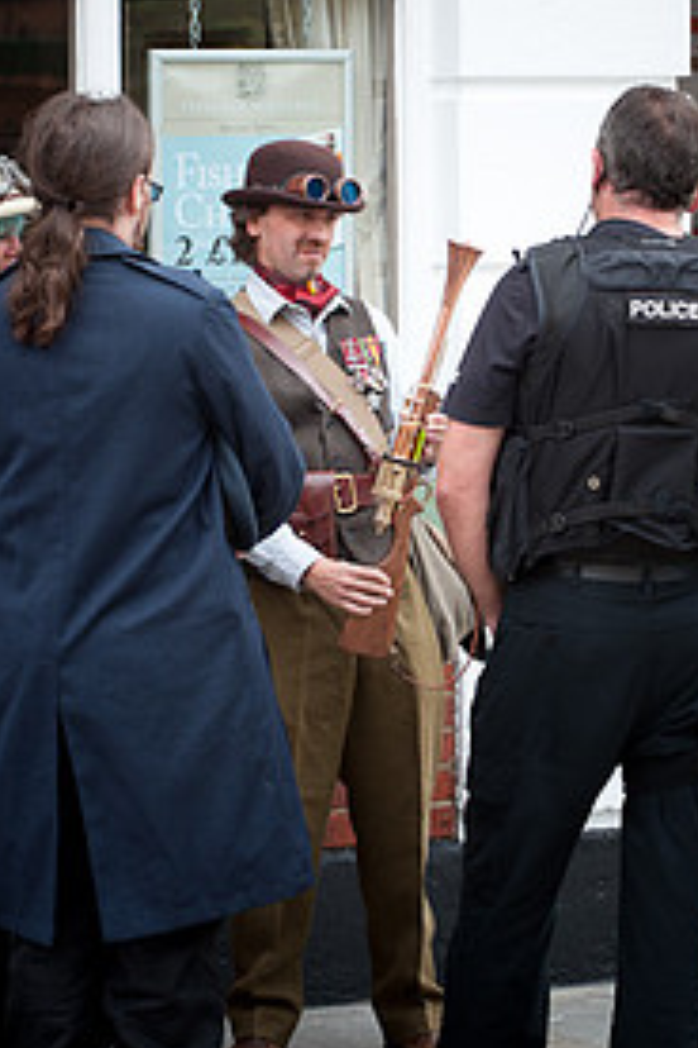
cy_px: 395
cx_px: 377
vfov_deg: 12.0
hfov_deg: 8.0
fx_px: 4973
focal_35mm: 171
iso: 200
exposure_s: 1/125
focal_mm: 105
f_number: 5.6
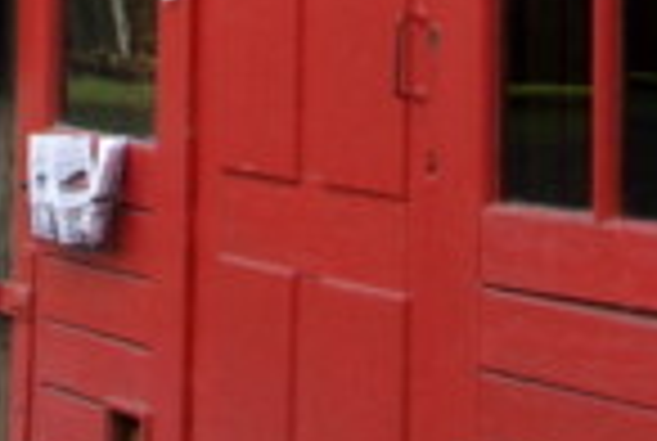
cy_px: -223
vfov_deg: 7.7
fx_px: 3237
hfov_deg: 11.3
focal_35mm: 177
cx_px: -178
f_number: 4.5
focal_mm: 28
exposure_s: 1/125
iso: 100
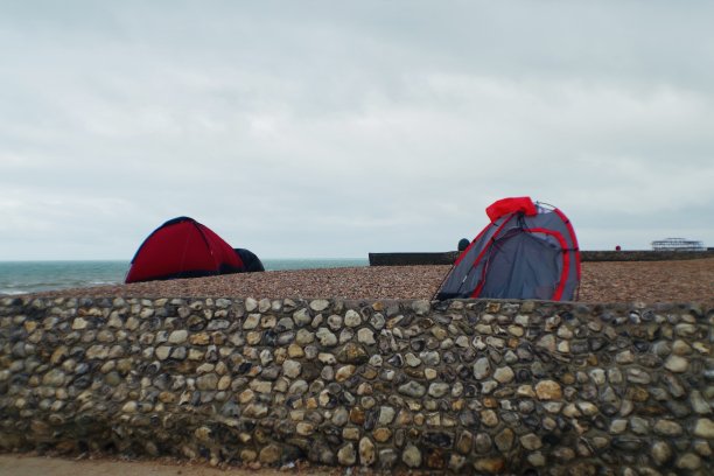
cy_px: 238
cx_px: 357
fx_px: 1487
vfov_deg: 18.2
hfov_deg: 27.0
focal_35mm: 75
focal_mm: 50
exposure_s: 1/320
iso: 100
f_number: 5
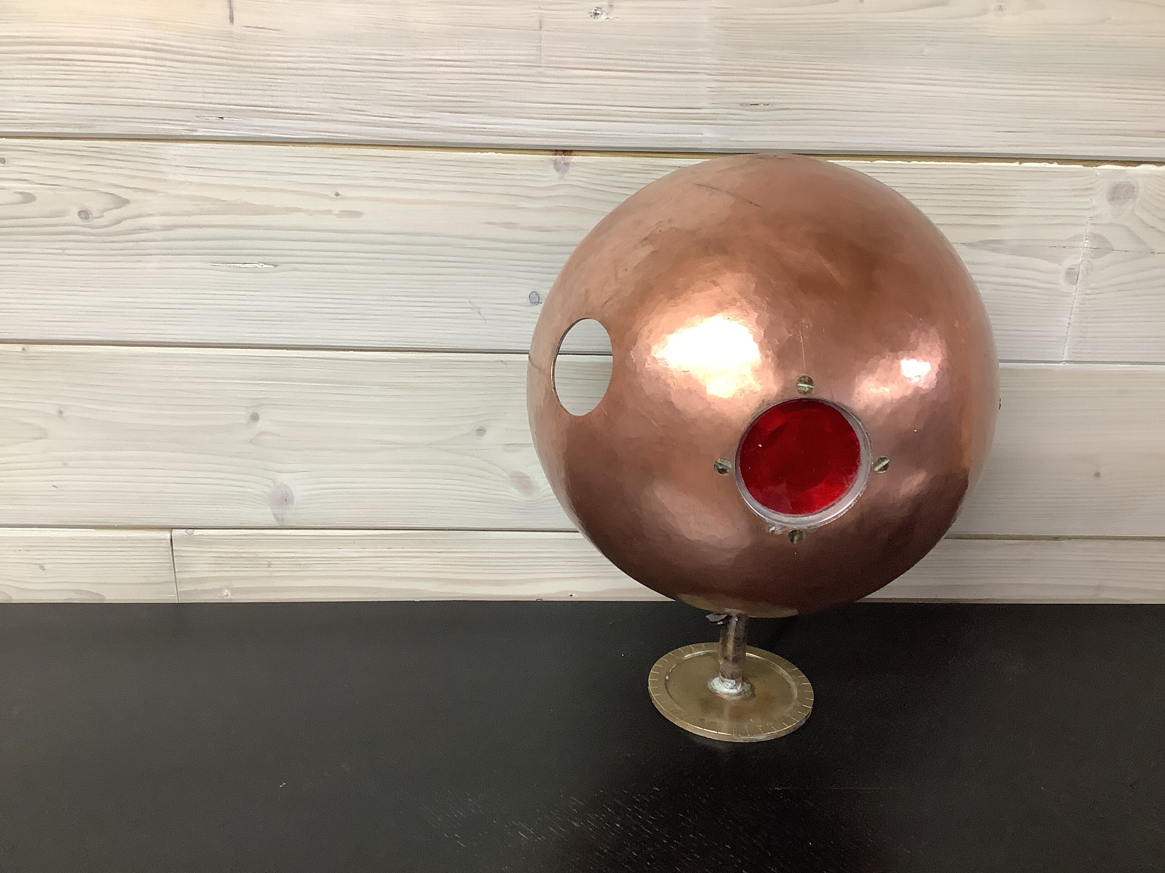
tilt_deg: -20.6
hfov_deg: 58.4
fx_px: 1043
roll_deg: -1.5
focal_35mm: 31
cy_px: 436
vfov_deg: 45.4
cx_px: 582
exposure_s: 1/60
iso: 125
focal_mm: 3.3
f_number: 2.4
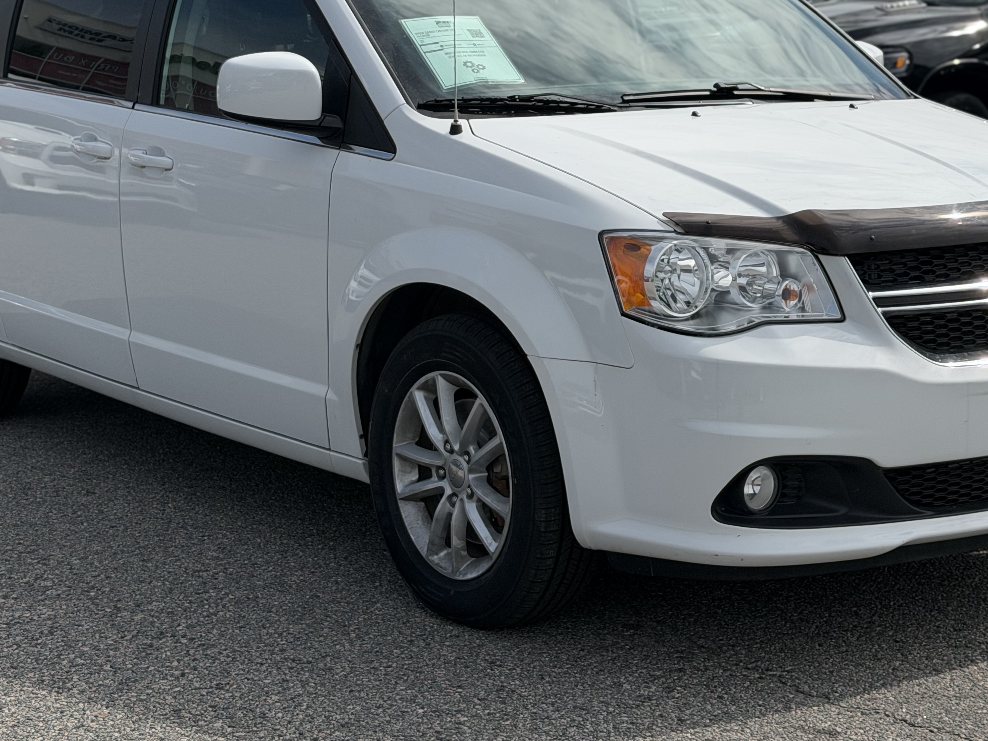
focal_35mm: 72
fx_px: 2055
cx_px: 557
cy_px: 192
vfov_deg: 20.3
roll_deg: +0.4
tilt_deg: -6.0
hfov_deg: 27.0
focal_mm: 6.76
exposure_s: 1/9901
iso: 64
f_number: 1.78
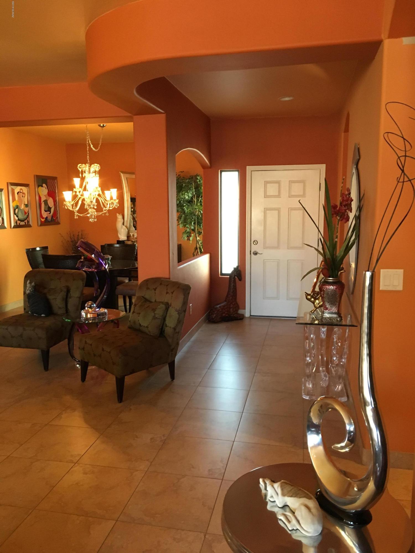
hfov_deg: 48.2
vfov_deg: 61.7
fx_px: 464
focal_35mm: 29
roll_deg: +0.8
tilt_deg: -7.4
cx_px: 208
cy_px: 276
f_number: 2.2
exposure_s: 1/17
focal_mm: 4.15
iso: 200
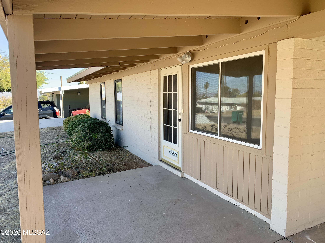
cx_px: 162
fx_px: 244
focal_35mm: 26
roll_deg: +0.4
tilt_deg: -4.6
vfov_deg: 53.1
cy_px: 122
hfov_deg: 67.3
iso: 25
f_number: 1.8
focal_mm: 4.25
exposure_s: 1/263
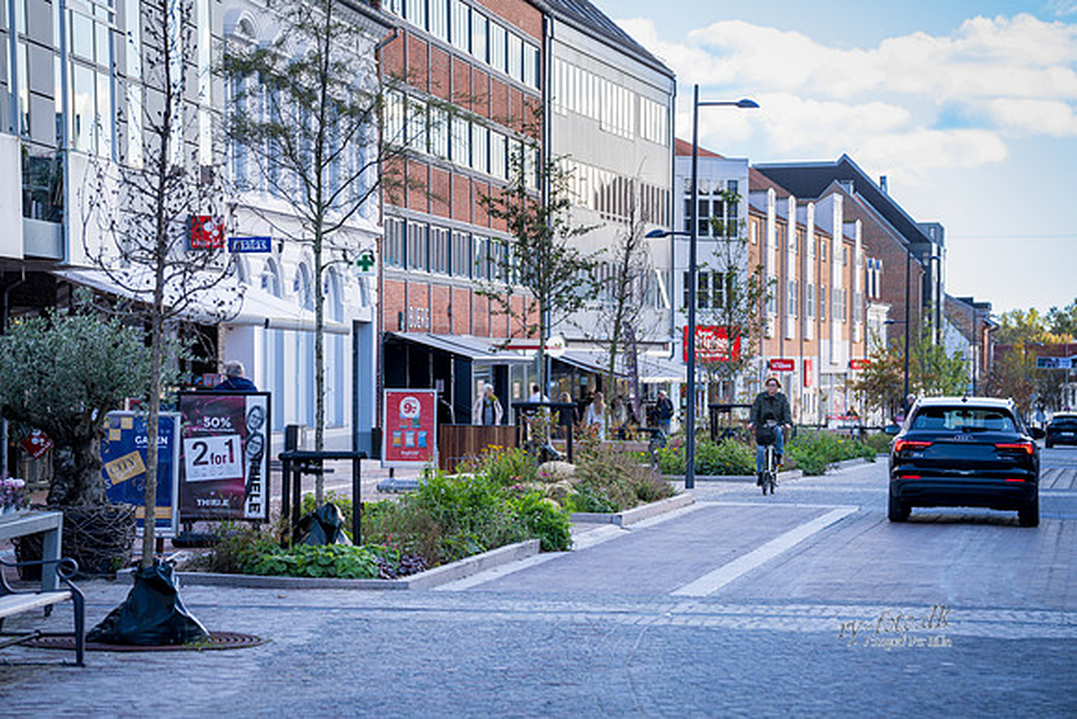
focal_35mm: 127
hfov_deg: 16.1
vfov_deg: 10.8
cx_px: 538
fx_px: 3800
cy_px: 360
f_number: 5
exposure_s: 1/250
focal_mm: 127
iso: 200
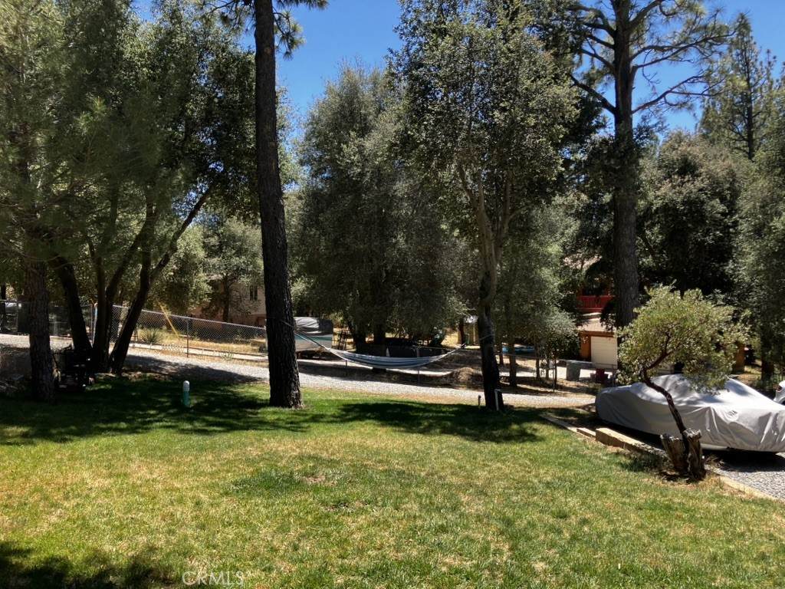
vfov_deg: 49.7
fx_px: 635
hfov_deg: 63.4
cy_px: 294
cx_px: 392
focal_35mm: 28
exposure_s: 1/528
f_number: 1.8
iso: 32
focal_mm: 3.99
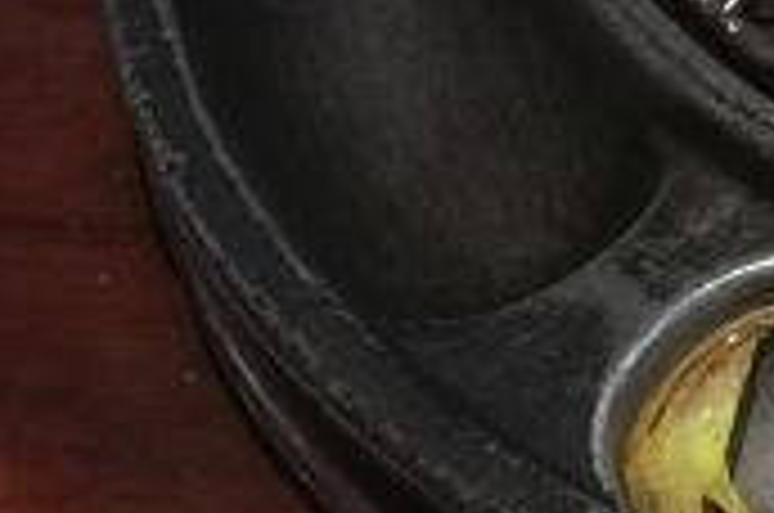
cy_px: -448
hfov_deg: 14.5
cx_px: 1422
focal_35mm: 123
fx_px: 2640
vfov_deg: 10.4
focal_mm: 4.15
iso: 80
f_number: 2.2
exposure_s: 1/17
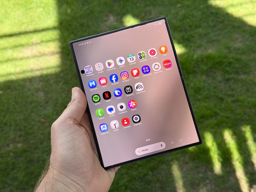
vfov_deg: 30.3
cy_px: 96
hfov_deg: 39.7
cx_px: 128
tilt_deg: -53.4
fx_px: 355
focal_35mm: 48
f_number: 1.78
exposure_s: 1/413
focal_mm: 6.76
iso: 64
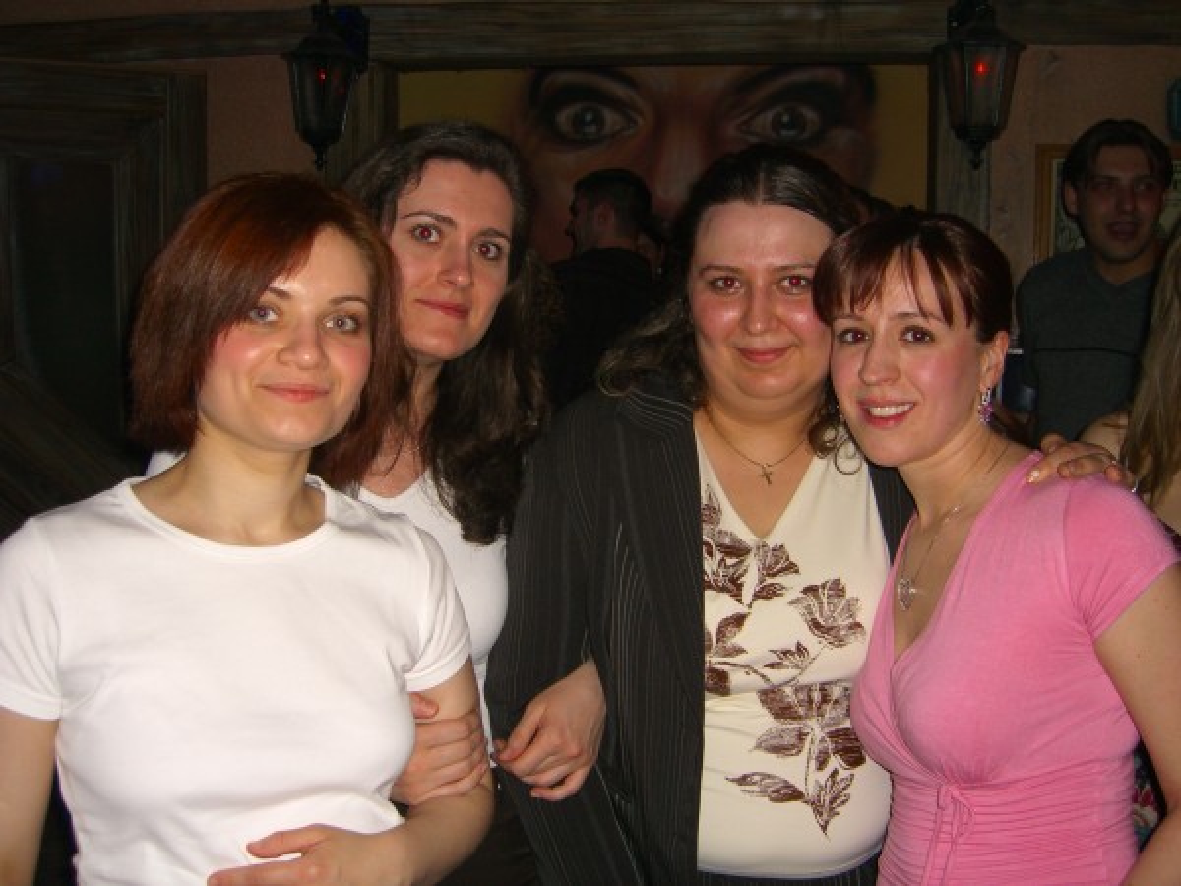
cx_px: 590
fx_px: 1296
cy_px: 443
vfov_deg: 37.7
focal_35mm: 38
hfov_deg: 49.0
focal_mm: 7.9
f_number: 2.8
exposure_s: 1/60
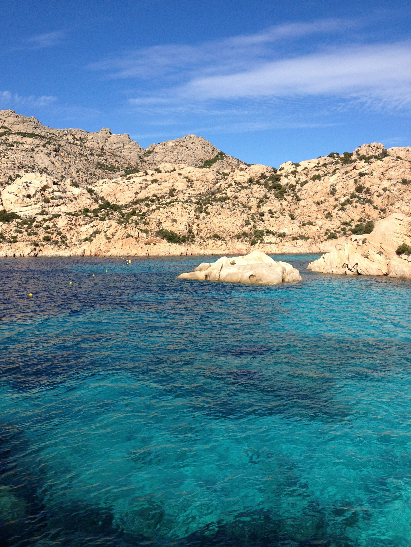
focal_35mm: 35
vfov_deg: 52.6
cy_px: 274
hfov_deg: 40.7
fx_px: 554
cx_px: 206
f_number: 2.4
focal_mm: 4.28
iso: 64
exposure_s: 1/2045
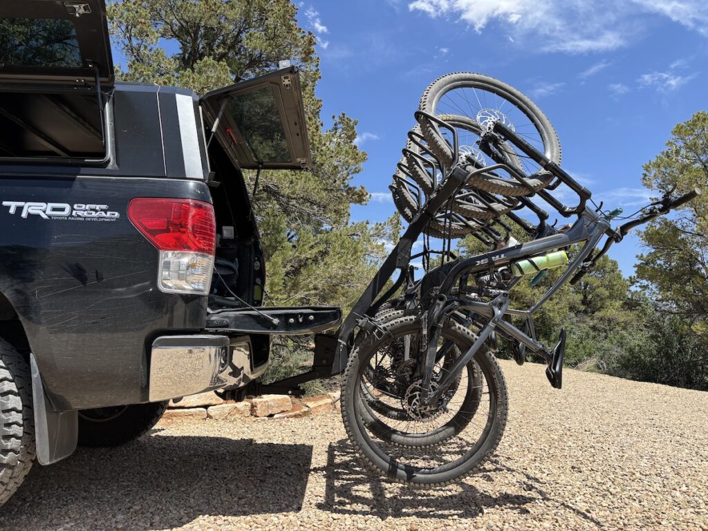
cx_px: 354
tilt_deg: +7.6
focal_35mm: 26
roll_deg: +1.8
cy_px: 266
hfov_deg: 67.3
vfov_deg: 53.1
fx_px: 532
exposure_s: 1/1751
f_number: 1.6
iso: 50
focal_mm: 5.96
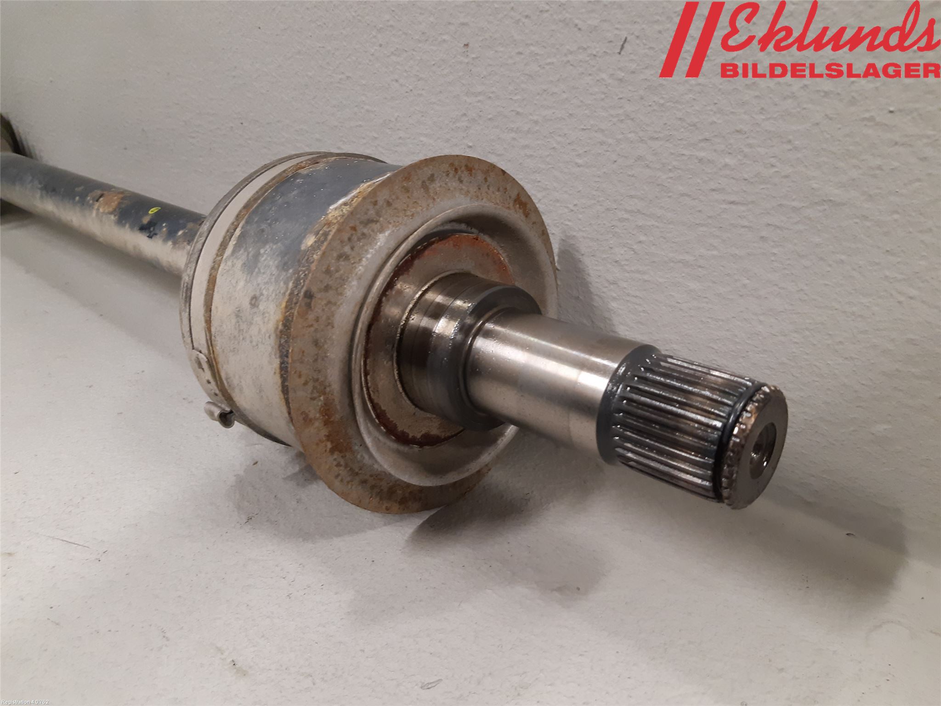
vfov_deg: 53.1
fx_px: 707
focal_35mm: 26
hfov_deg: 67.3
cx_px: 470
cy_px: 353
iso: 200
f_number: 1.7
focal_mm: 3.93
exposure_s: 1/50
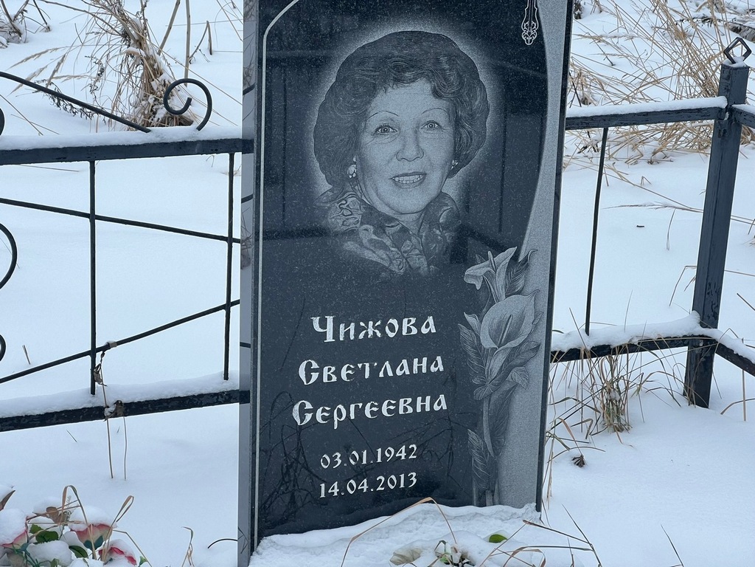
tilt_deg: -18.8
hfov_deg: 25.3
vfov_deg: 19.1
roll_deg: -0.4
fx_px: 1679
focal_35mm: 77
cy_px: 284
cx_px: 378
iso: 32
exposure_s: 1/127
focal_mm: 9
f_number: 2.8
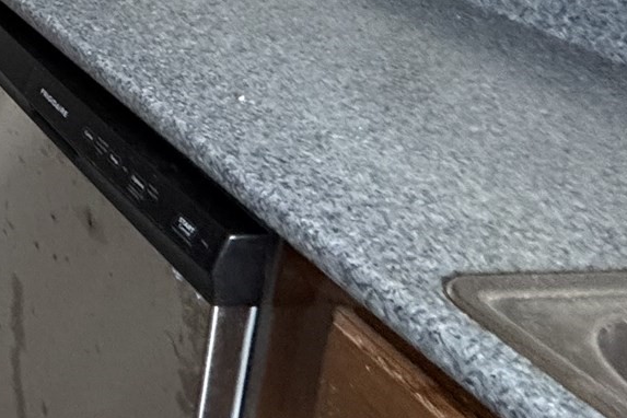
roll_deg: -1.0
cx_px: -430
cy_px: -193
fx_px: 906
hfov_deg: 24.0
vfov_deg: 22.0
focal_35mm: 52
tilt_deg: -11.6
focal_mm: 2.22
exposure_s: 1/99
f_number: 2.2
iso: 320
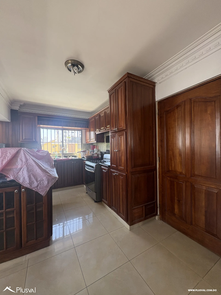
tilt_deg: +1.2
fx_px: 119
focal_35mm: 14
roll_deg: +0.8
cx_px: 110
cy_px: 148
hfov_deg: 85.7
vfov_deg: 102.1
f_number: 2.2
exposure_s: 1/74
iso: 200
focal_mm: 2.22
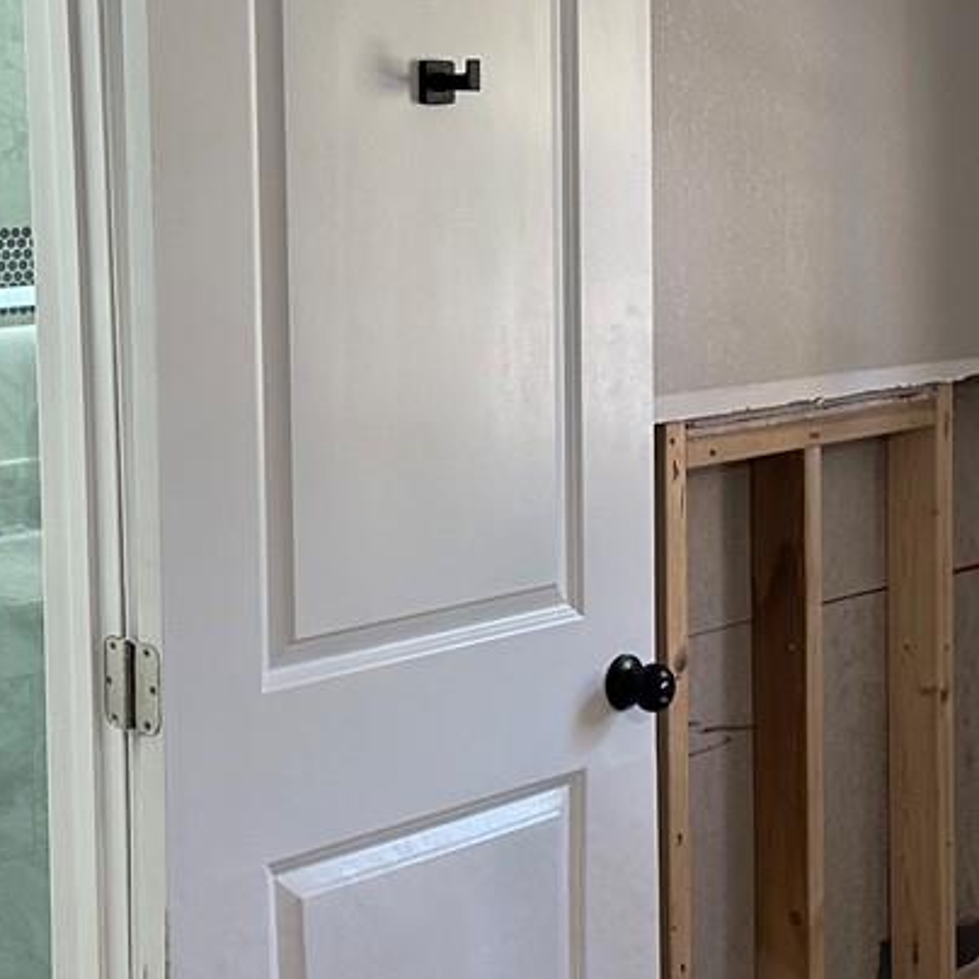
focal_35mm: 84
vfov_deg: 20.6
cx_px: 591
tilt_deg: -5.4
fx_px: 2688
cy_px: 383
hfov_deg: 20.6
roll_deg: +0.3
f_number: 1.78
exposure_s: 1/120
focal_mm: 6.86
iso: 125
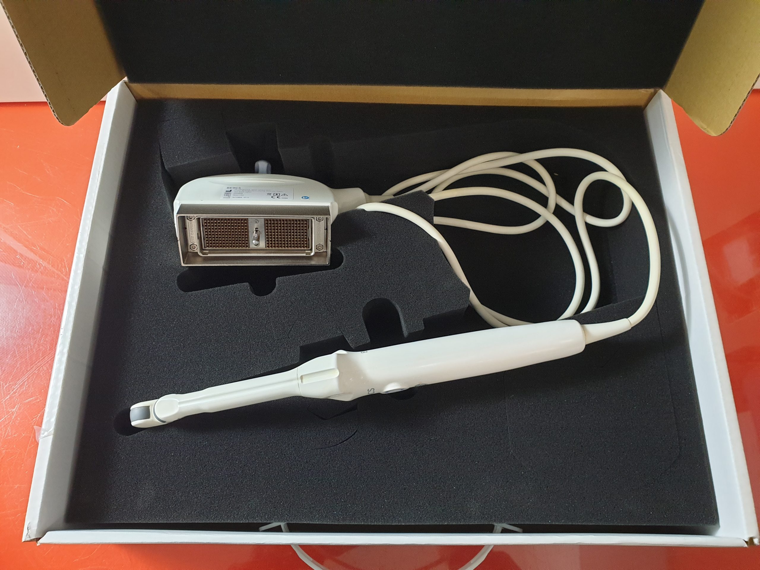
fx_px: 571
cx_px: 380
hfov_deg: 67.3
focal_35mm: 26
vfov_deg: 53.1
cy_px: 285
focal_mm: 4.3
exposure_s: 1/33
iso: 320
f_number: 2.4
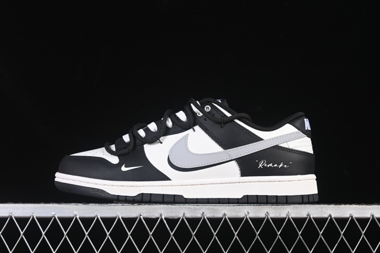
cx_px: 190
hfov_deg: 27.0
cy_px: 126
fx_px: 792
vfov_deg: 18.2
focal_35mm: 75
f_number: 6.3
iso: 160
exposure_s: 1/60
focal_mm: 50
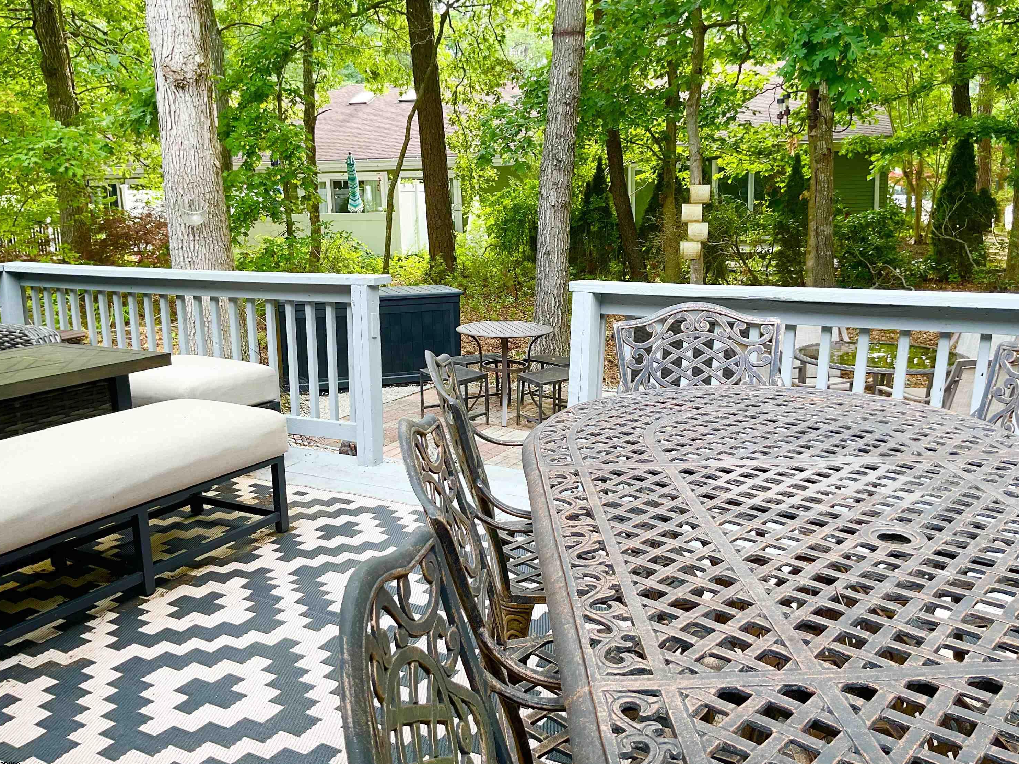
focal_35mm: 30
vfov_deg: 46.8
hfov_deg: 60.0
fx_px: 883
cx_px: 517
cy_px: 373
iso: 25
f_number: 1.8
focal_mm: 3
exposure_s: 1/120
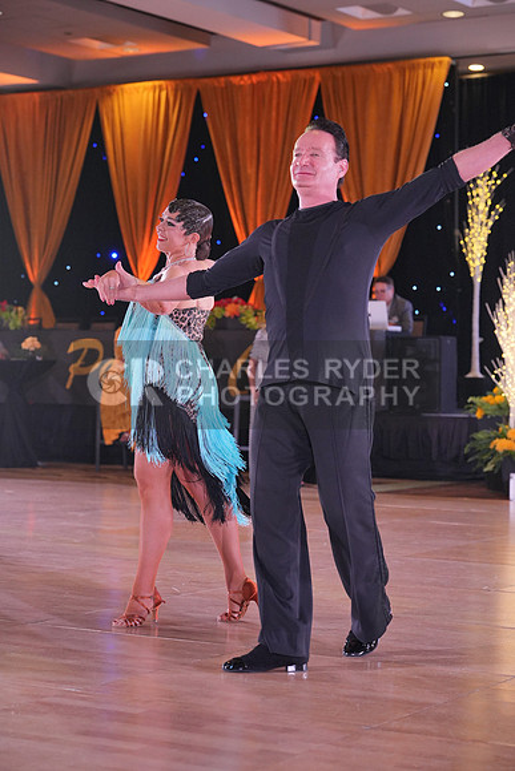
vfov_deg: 25.7
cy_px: 386
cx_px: 258
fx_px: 1694
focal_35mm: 79
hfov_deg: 17.3
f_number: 4
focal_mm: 79
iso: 2500
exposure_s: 1/400
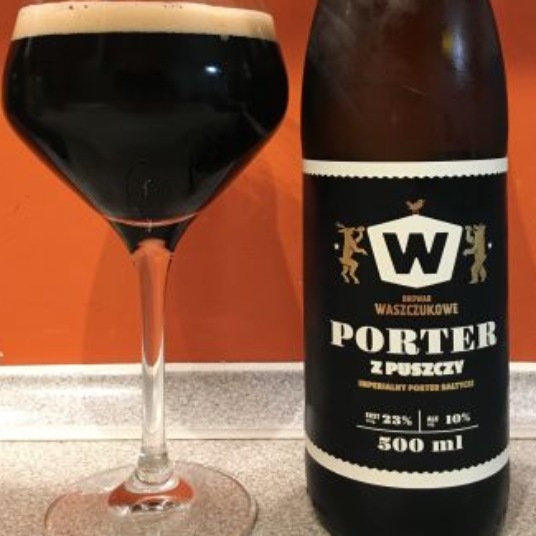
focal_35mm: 42
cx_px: 267
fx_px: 736
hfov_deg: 40.0
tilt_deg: -2.0
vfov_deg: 39.1
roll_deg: +0.4
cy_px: 144
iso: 160
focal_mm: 4.15
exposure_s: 1/33
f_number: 2.2
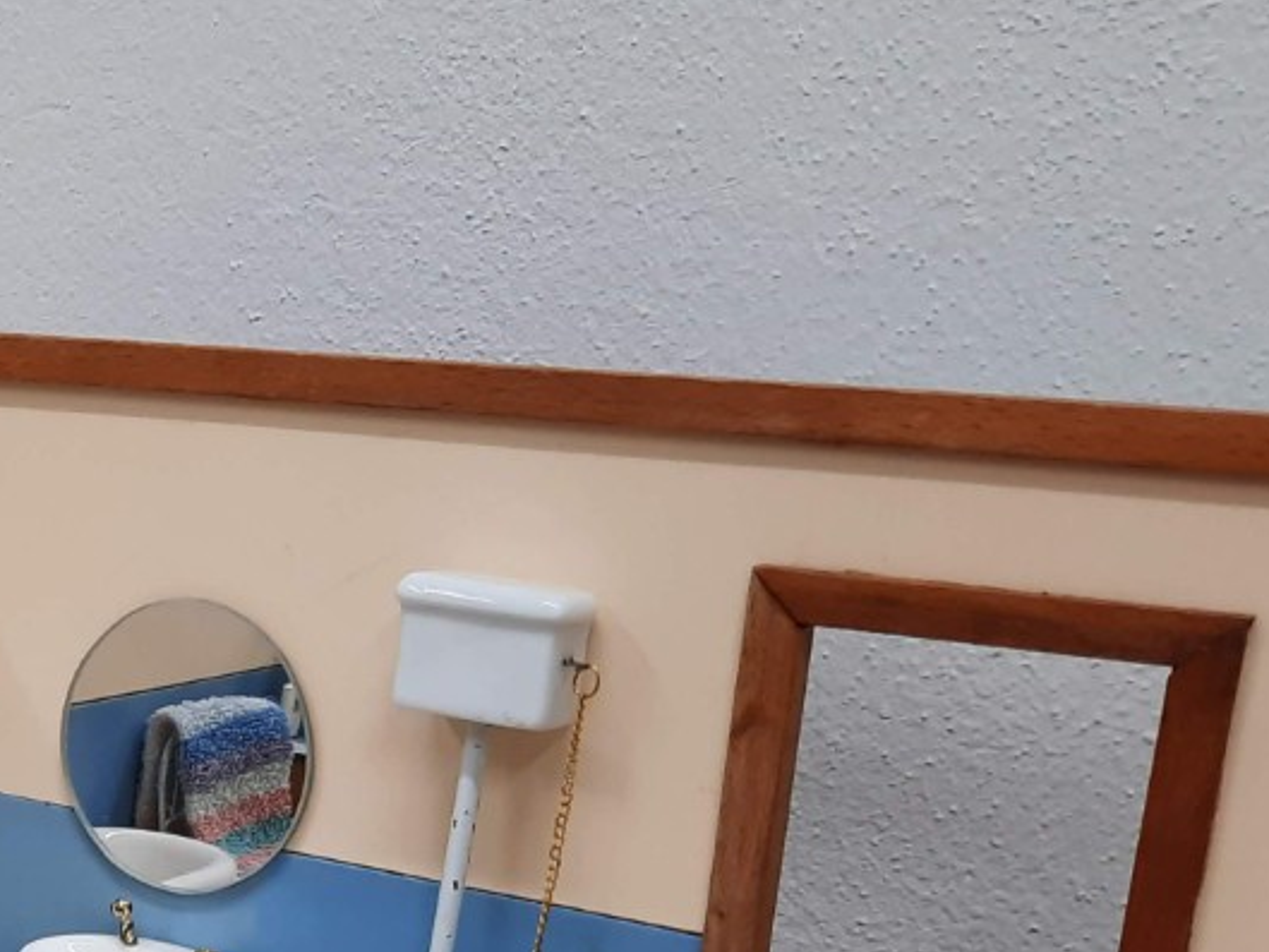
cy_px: 892
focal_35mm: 68
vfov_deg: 21.1
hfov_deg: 26.1
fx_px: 2493
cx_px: -175
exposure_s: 1/50
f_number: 2
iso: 80
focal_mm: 4.6
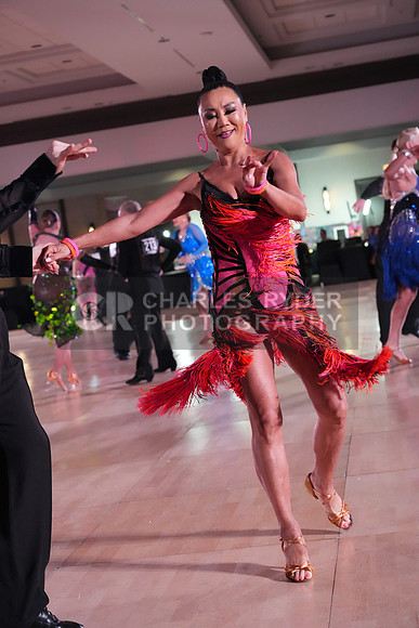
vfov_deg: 32.4
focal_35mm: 62
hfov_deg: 21.9
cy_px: 314
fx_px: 1082
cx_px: 210
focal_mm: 62
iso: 8000
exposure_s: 1/400
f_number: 5
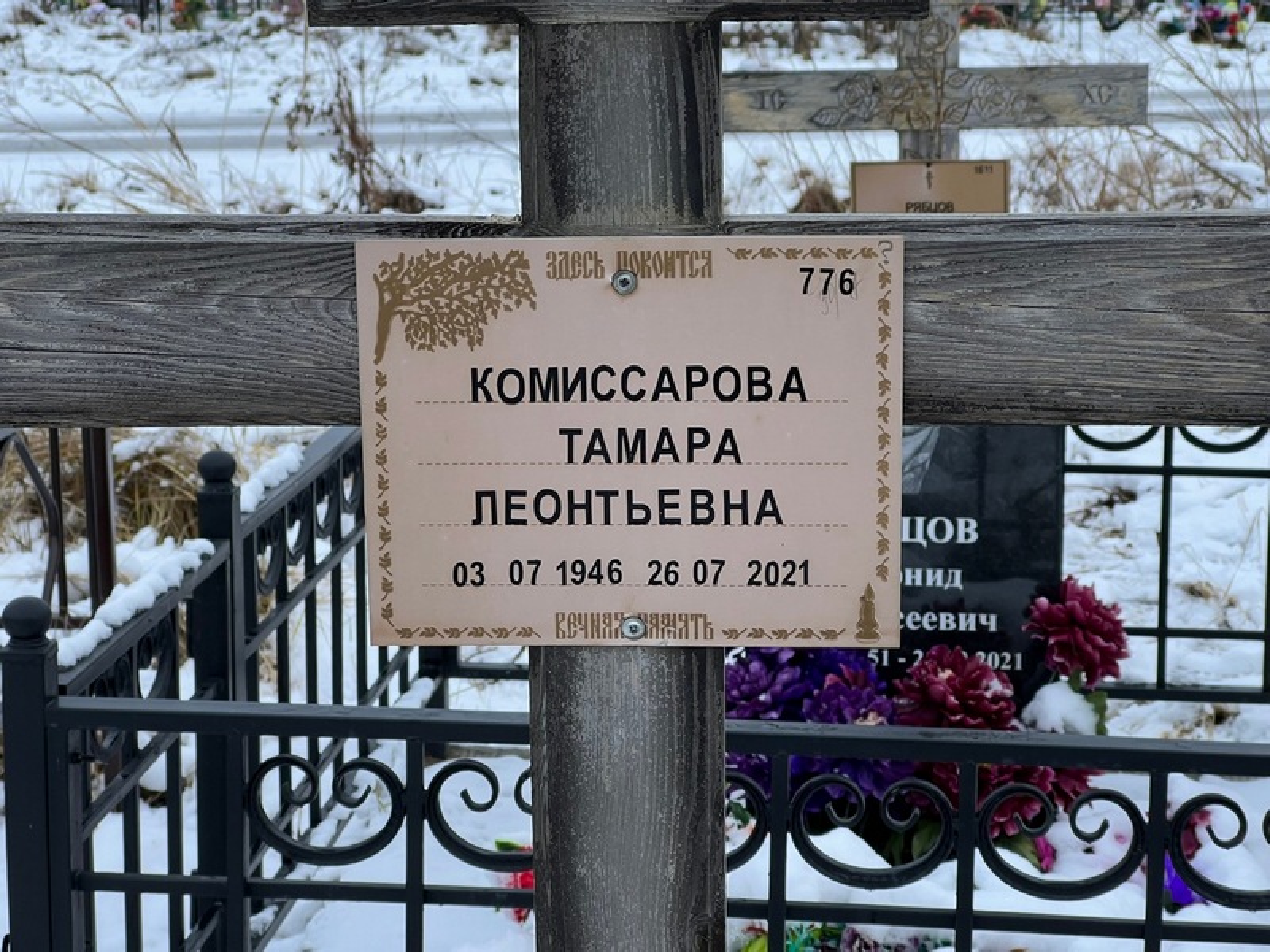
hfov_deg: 25.3
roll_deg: +1.4
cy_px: 476
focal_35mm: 77
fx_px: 2825
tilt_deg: -10.8
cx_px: 635
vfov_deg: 19.1
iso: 40
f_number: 2.8
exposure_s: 1/99
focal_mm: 9
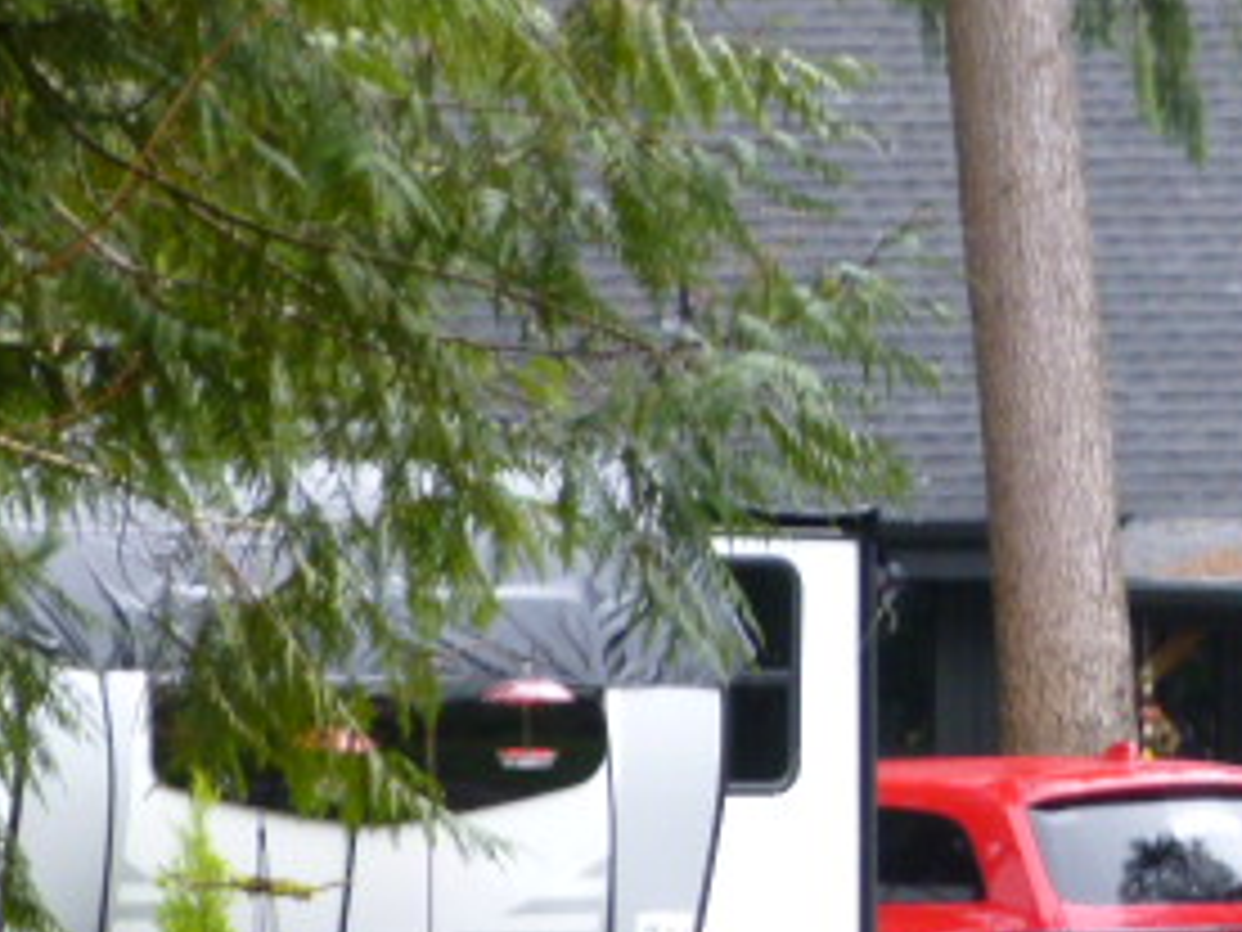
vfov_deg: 4.4
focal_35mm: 336
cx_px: 1382
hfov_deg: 5.9
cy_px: 387
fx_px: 12055
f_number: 5.4
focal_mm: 25.9
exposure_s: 1/60
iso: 400
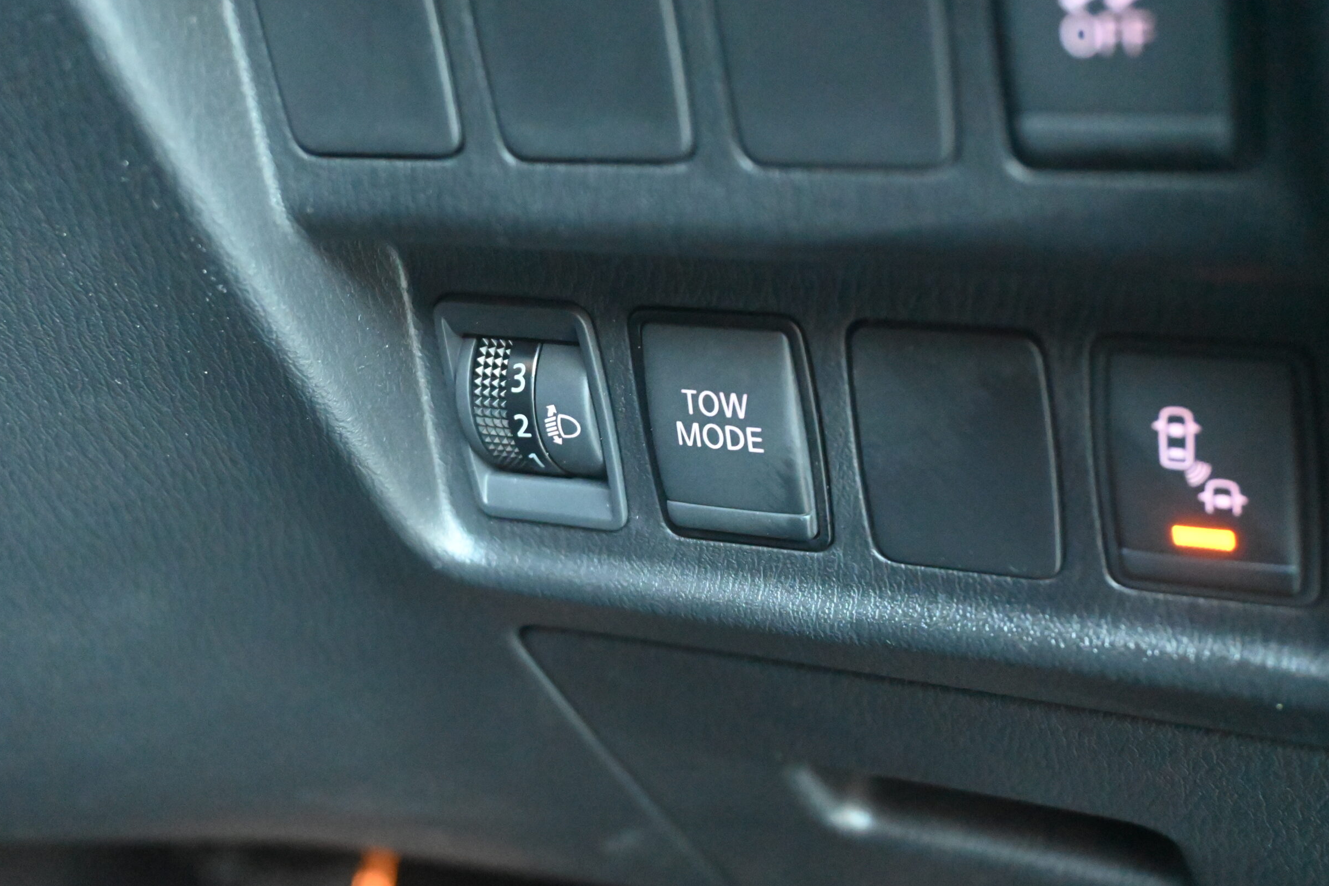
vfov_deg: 25.1
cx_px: 644
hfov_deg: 36.9
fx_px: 1993
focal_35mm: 54
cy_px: 444
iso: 12800
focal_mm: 34
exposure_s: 1/50
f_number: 5
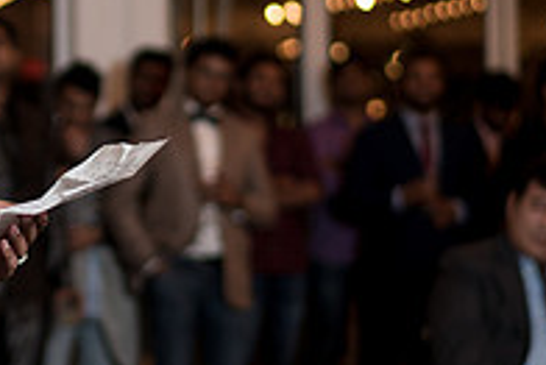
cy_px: 130
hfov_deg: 18.1
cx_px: 65
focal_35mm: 111
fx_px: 1685
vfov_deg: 12.4
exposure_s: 1/200
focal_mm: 35
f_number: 1.4
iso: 250
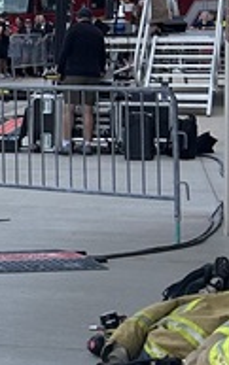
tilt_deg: -2.5
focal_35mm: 146
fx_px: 1455
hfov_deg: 8.0
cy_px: 72
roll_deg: +1.4
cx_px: -403
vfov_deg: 14.2
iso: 50
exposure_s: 1/2045
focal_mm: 5.7
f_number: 1.5
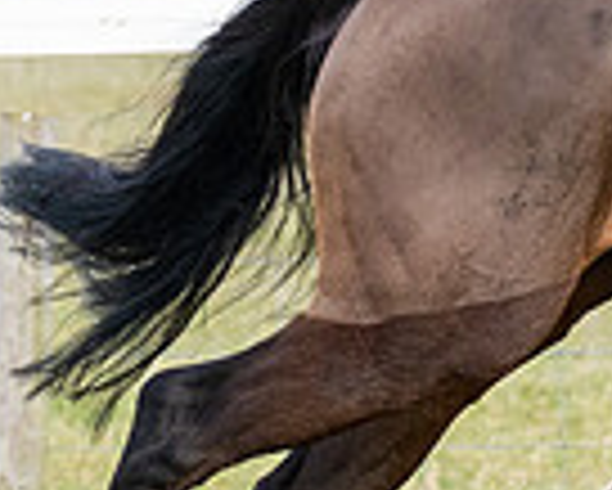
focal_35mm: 974
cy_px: 355
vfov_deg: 1.6
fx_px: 17655
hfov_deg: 2.0
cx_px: 1415
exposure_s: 1/800
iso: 400
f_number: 5
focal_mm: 115
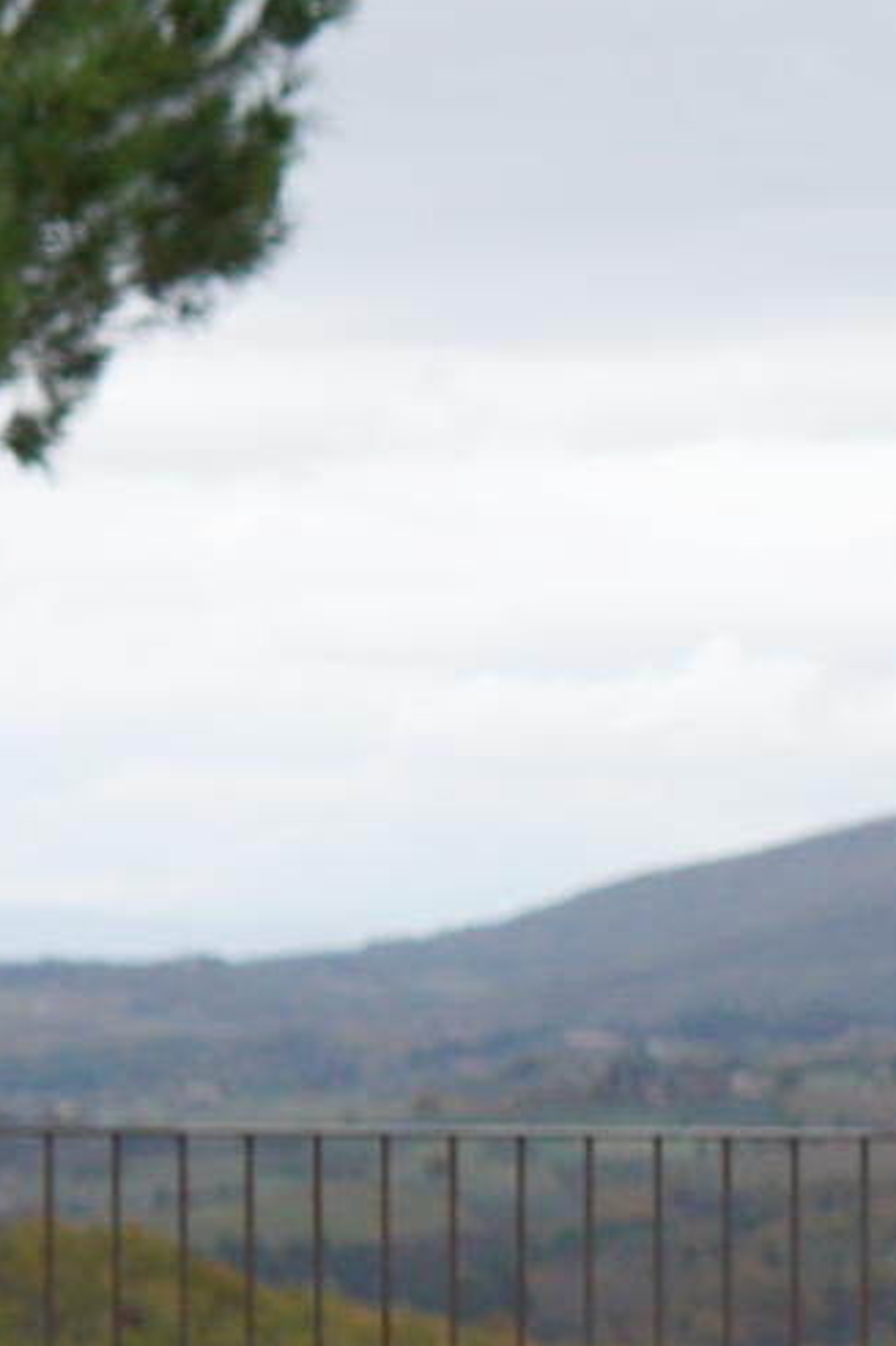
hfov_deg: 7.2
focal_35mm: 176
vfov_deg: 11.6
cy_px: 1327
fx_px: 6575
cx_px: 2384
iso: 640
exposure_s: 1/640
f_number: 3.2
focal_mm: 30
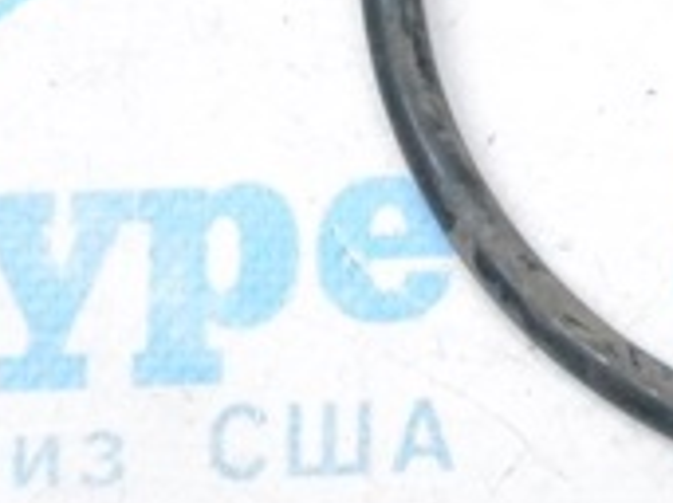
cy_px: -263
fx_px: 3769
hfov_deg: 9.9
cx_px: 972
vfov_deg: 7.5
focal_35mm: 194
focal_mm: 36
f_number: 9
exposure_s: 1/160
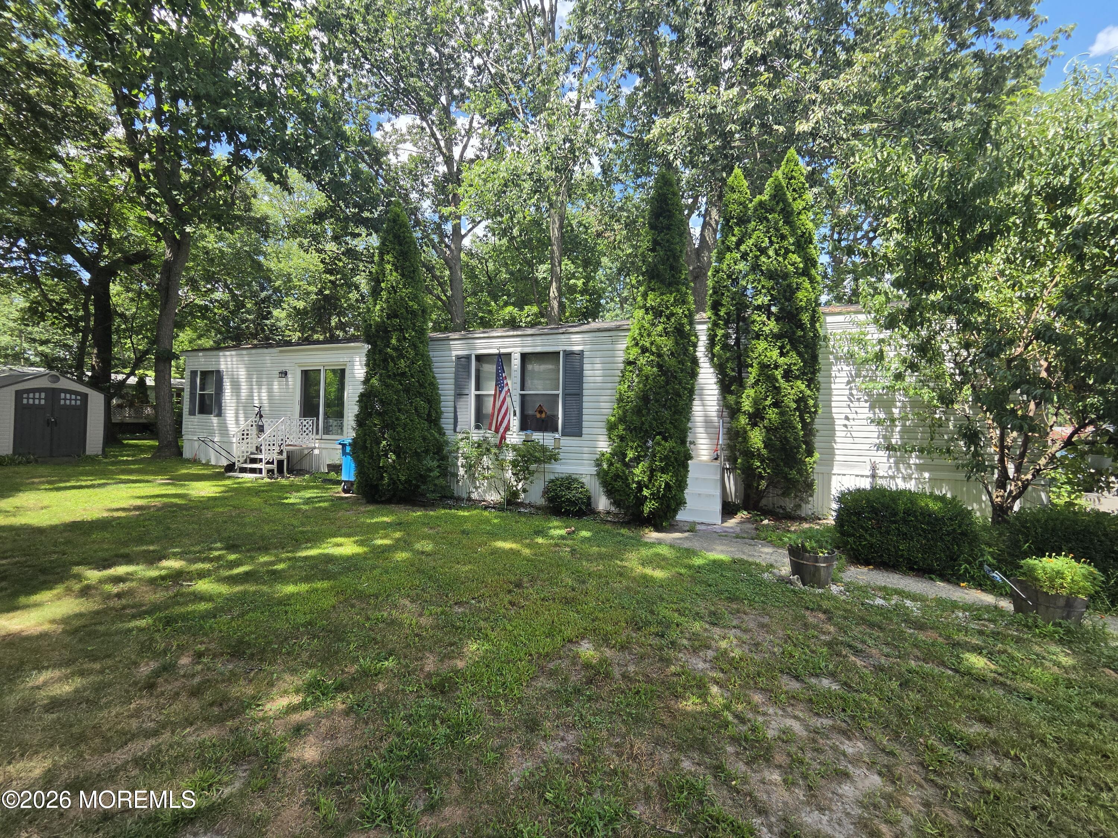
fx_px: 420
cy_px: 419
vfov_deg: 89.9
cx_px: 559
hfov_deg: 106.2
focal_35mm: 13
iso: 100
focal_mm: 2.2
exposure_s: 1/1011
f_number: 2.2
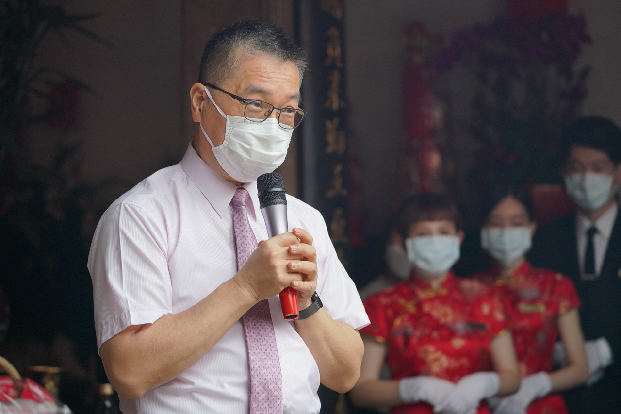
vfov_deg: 8.8
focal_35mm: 156
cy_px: 207
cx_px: 310
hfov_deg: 13.2
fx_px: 2690
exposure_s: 1/800
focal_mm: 156
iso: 2000
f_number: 5
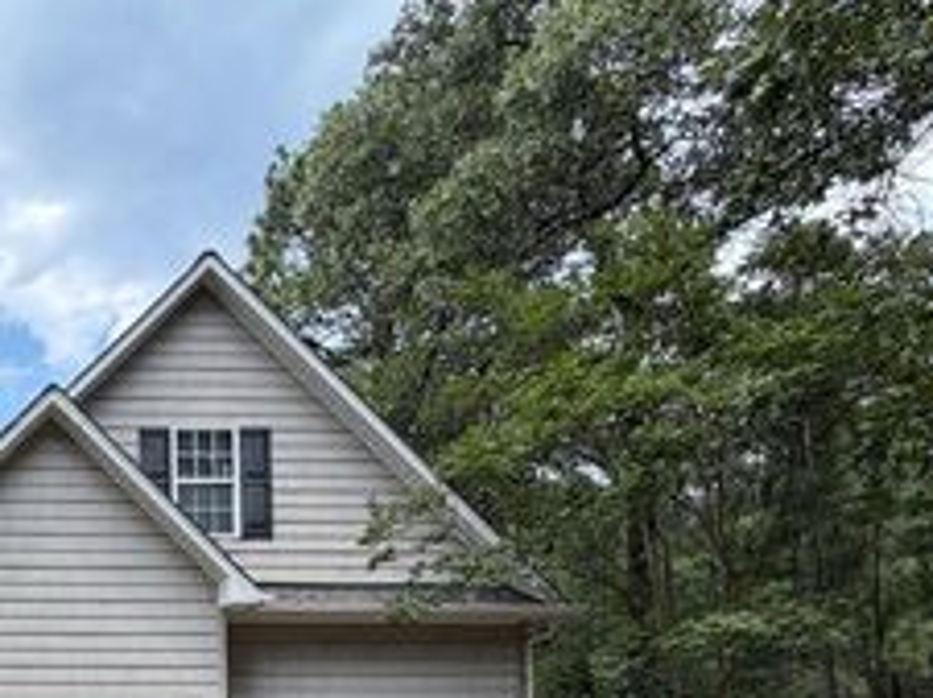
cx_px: -25
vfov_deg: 38.9
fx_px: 835
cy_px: 733
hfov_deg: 47.2
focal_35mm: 31
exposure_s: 1/545
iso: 40
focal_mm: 2.22
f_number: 2.2
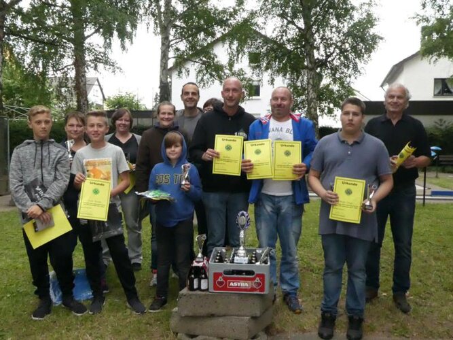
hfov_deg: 55.4
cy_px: 170
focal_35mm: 33
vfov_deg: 42.9
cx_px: 226
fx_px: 432
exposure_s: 1/500
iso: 1600
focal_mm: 4.3
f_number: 3.3
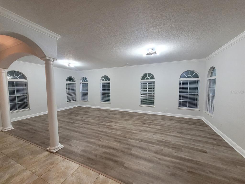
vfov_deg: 89.9
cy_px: 92
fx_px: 92
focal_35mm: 13
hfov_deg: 106.2
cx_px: 122
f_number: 2.2
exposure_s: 1/60
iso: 320
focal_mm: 1.74
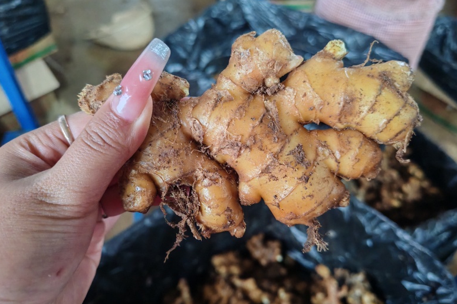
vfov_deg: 44.9
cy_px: 156
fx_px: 368
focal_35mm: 29
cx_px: 230
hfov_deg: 63.7
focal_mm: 5.52
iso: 2000
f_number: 1.95
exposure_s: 1/33
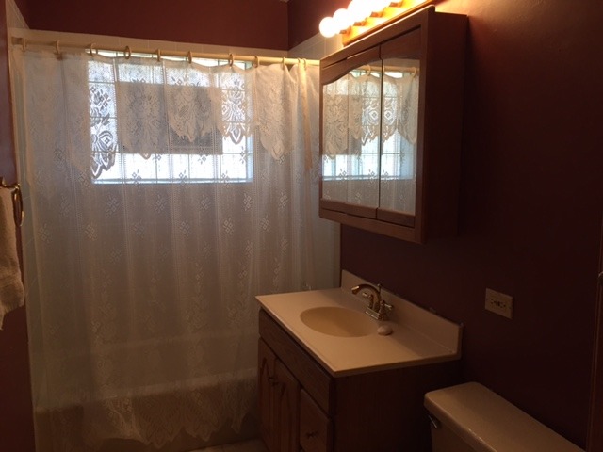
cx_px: 302
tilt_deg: -6.2
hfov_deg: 61.7
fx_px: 505
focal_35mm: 29
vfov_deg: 48.2
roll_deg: -0.2
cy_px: 226
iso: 50
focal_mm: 4.15
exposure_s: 1/30
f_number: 2.2
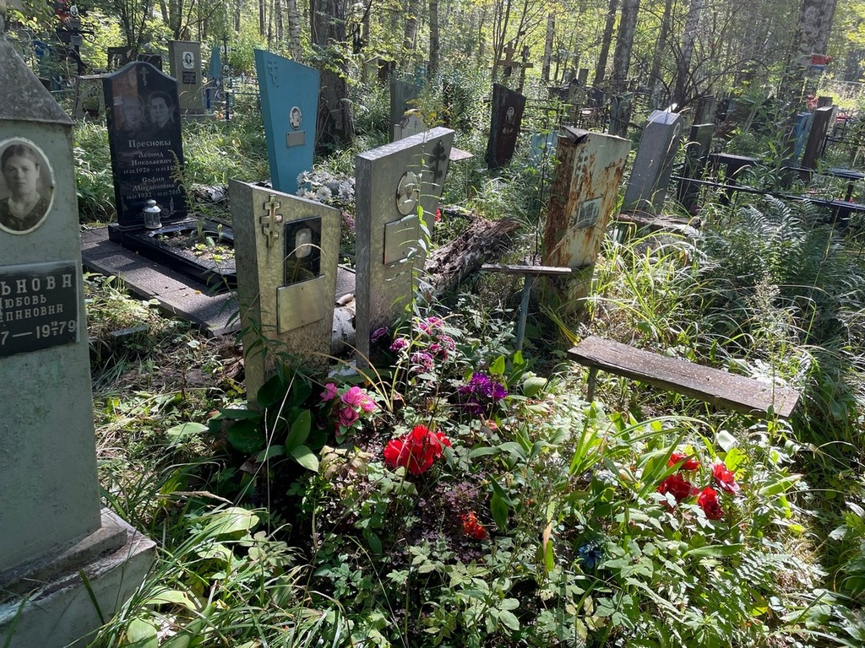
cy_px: 324
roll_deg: -4.9
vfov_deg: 53.1
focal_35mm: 26
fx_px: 650
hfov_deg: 67.3
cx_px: 432
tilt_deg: -17.0
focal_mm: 4.2
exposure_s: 1/259
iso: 32
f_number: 1.6
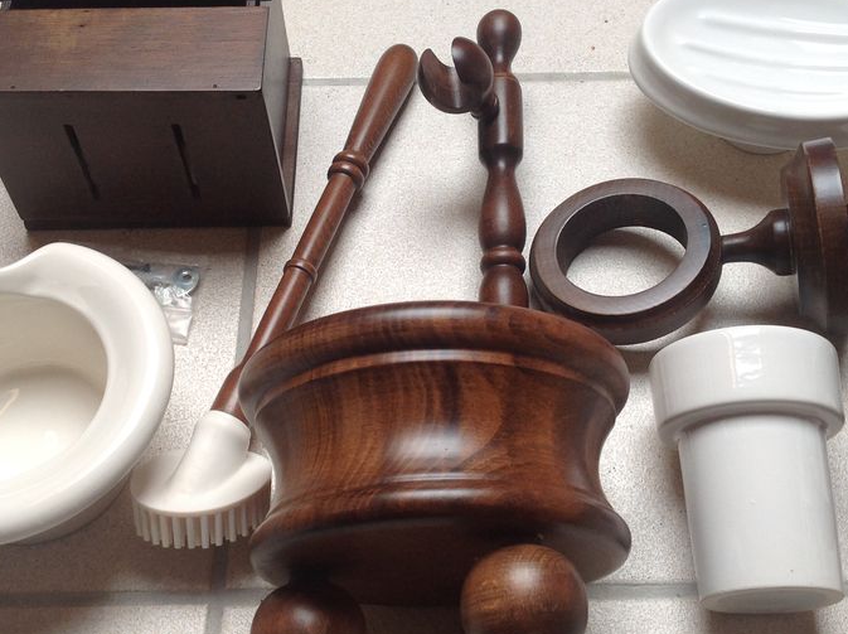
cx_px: 438
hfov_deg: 36.9
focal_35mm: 52
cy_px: 274
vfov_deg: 27.9
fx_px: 1272
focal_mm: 4.28
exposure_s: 1/30
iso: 50
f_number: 2.4
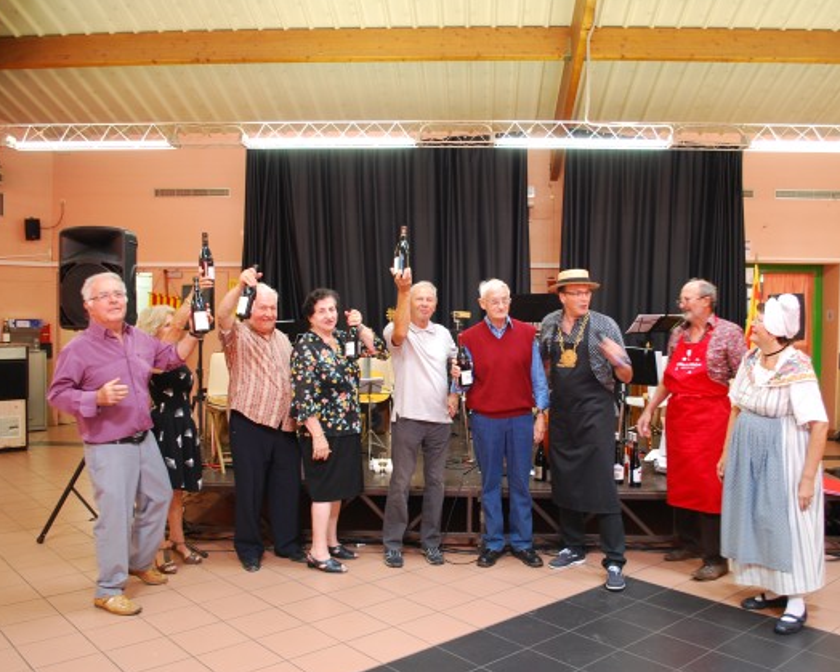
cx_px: 442
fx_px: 771
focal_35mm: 31
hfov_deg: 57.2
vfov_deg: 47.1
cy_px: 339
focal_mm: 18
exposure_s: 1/30
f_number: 3.5
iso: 400
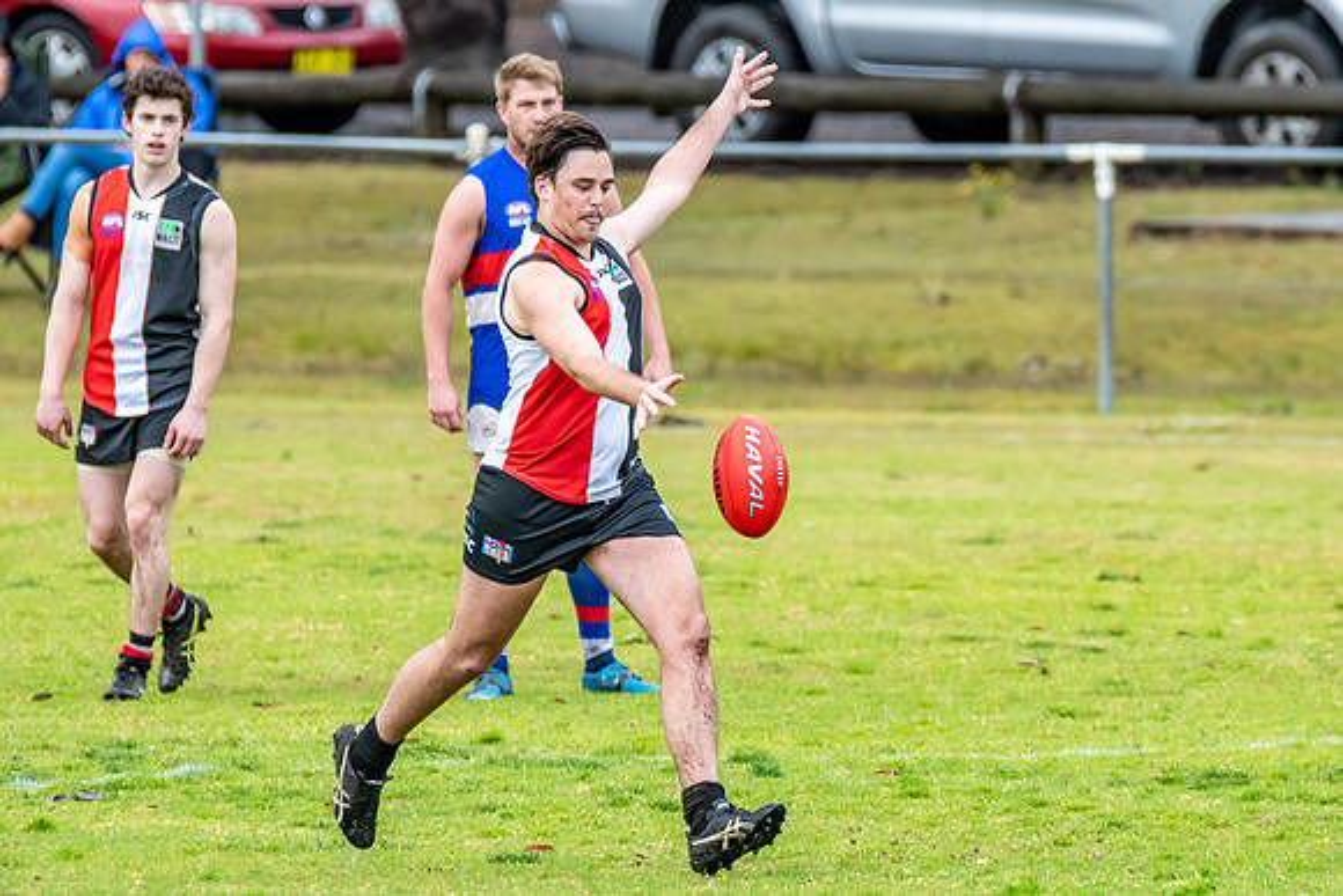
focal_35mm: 838
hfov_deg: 2.5
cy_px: 465
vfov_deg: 1.6
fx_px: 31272
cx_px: 672
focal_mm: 460
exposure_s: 1/1600
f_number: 7.1
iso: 1250
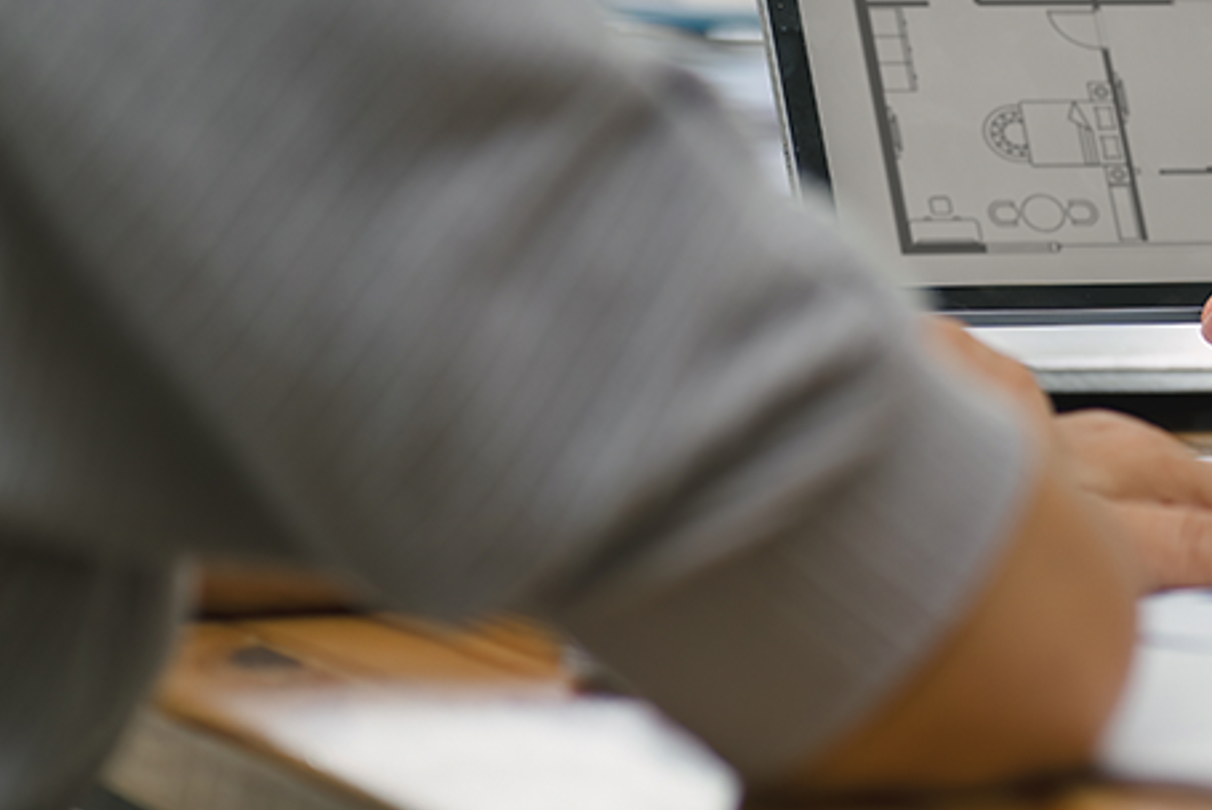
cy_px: 40
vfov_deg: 6.1
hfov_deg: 9.0
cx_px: 1596
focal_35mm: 224
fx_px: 7546
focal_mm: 85
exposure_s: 1/125
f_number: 2.8
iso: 100
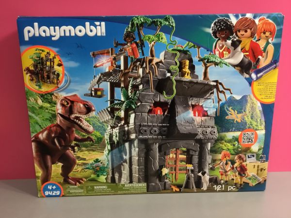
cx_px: 146
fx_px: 261
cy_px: 109
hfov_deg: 58.4
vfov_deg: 45.4
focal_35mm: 31
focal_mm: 3.3
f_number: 2.4
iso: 125
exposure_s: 1/33
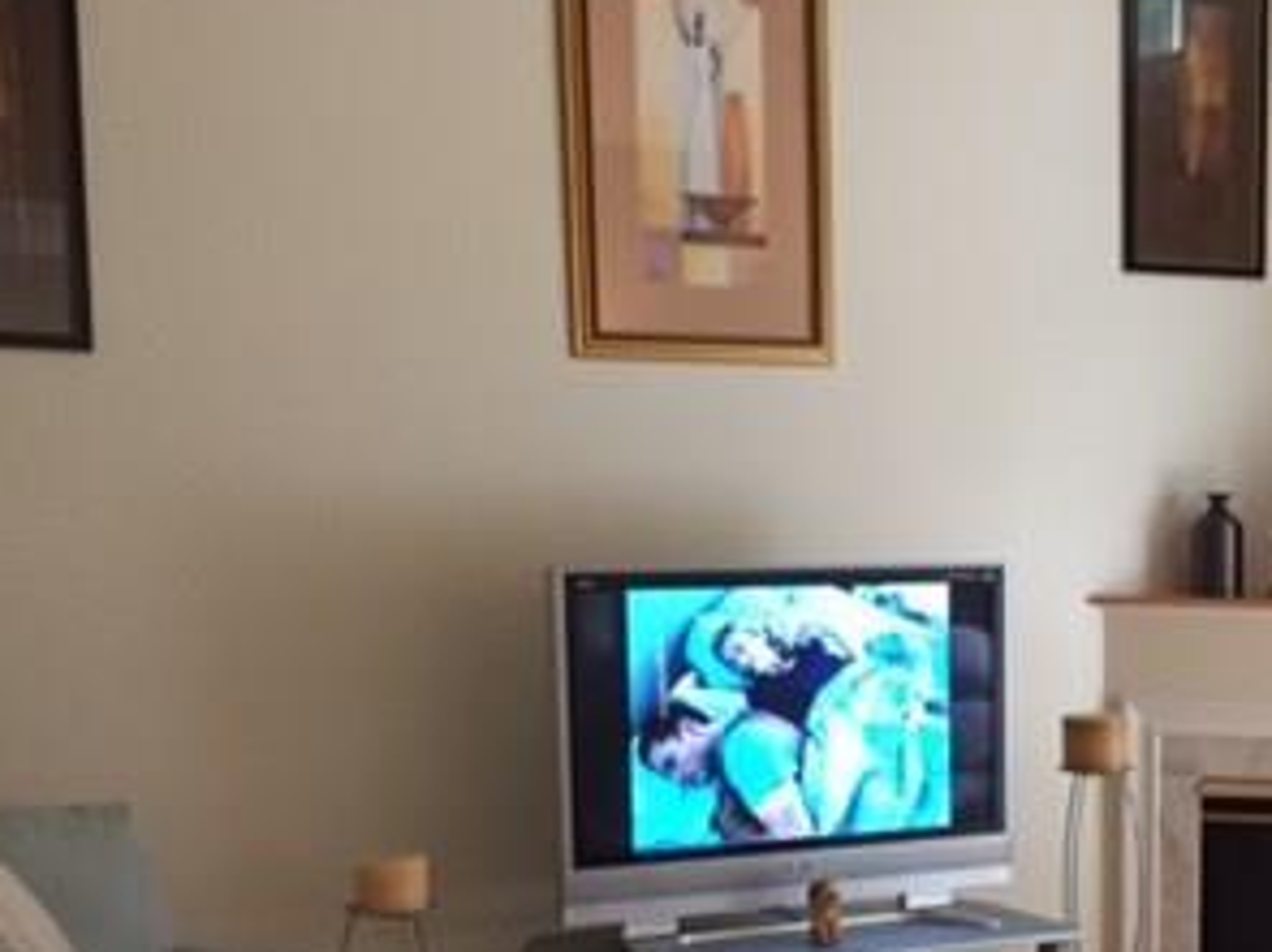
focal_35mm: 63
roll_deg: +0.3
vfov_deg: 22.7
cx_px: 1138
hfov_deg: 29.5
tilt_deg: -10.6
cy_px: 840
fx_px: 2314
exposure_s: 1/30
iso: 160
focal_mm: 4.15
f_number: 2.2
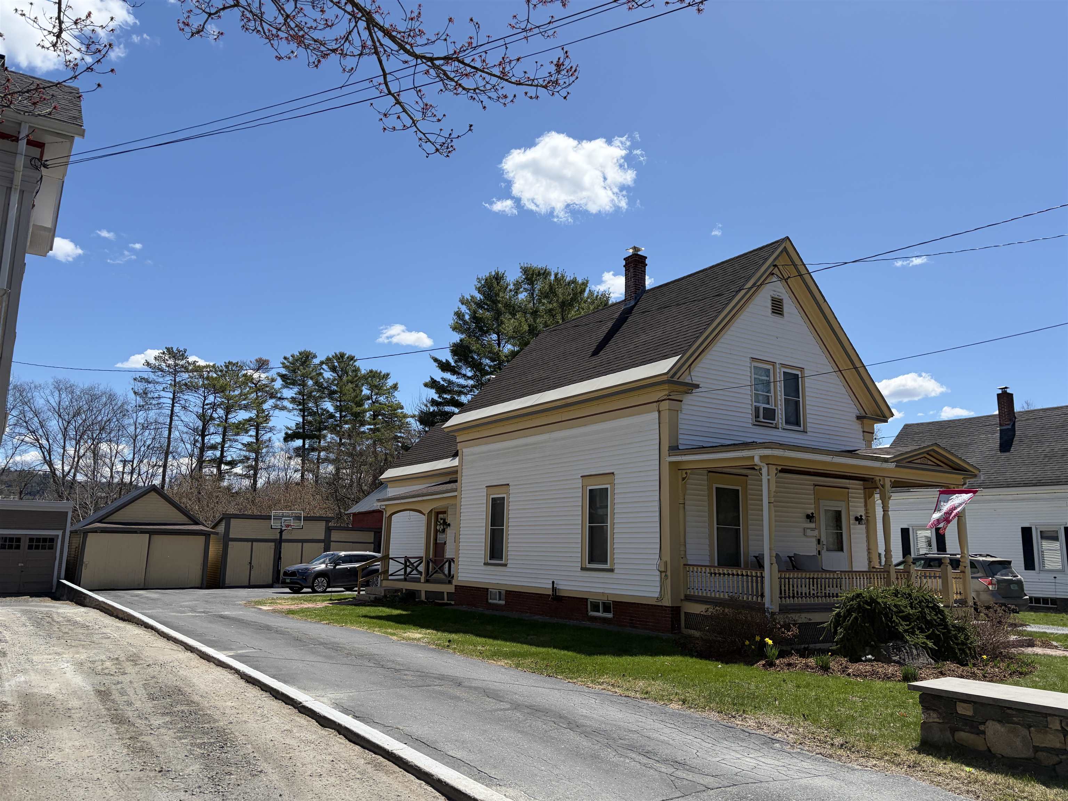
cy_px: 400
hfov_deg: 67.3
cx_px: 534
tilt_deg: +9.9
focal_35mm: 26
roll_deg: -3.5
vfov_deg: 53.1
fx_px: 802
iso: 64
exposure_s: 1/4950
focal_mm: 5.96
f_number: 1.6
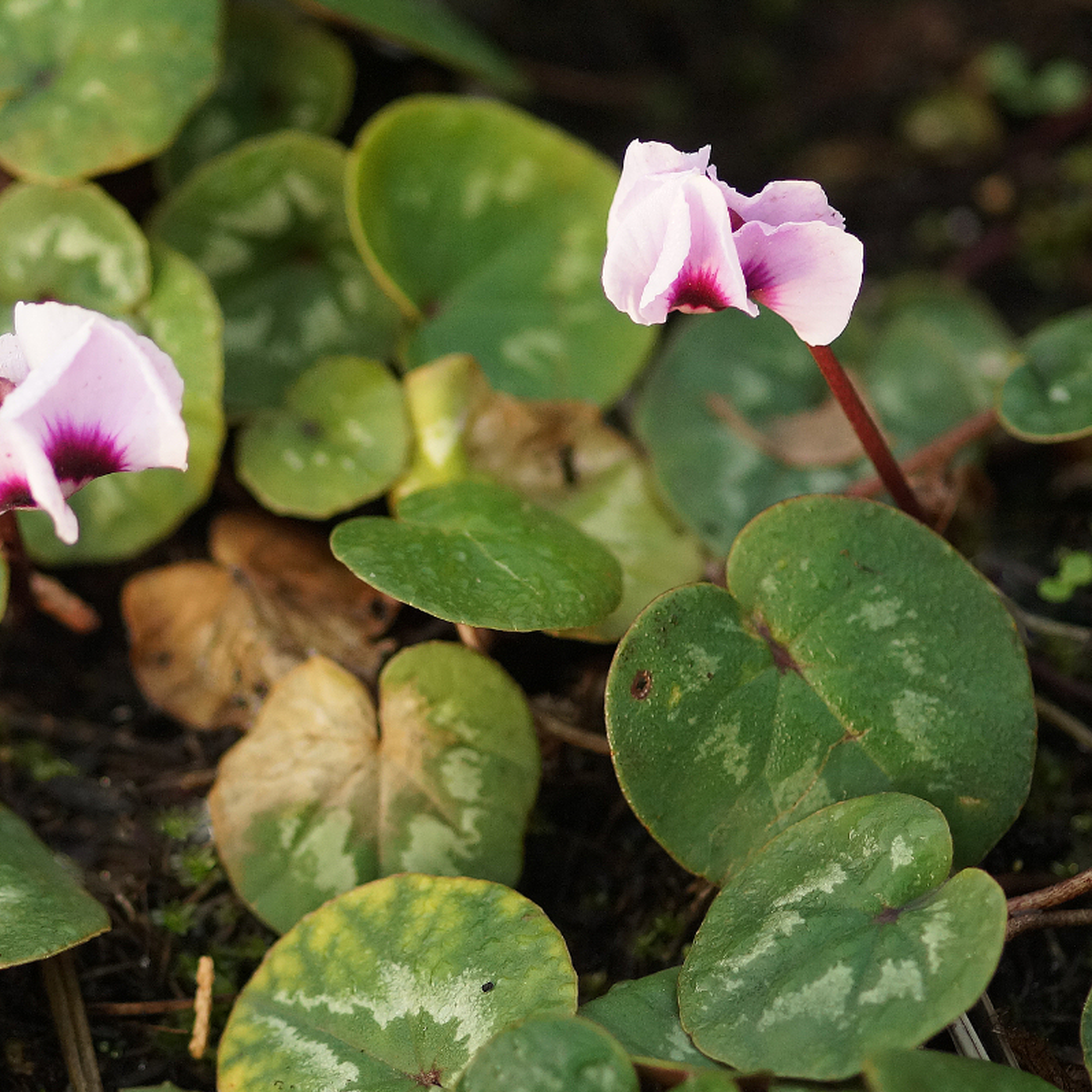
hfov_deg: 9.1
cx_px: 382
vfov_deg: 9.1
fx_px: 6853
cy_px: 547
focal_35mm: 192
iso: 640
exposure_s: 1/160
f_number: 2.8
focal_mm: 100
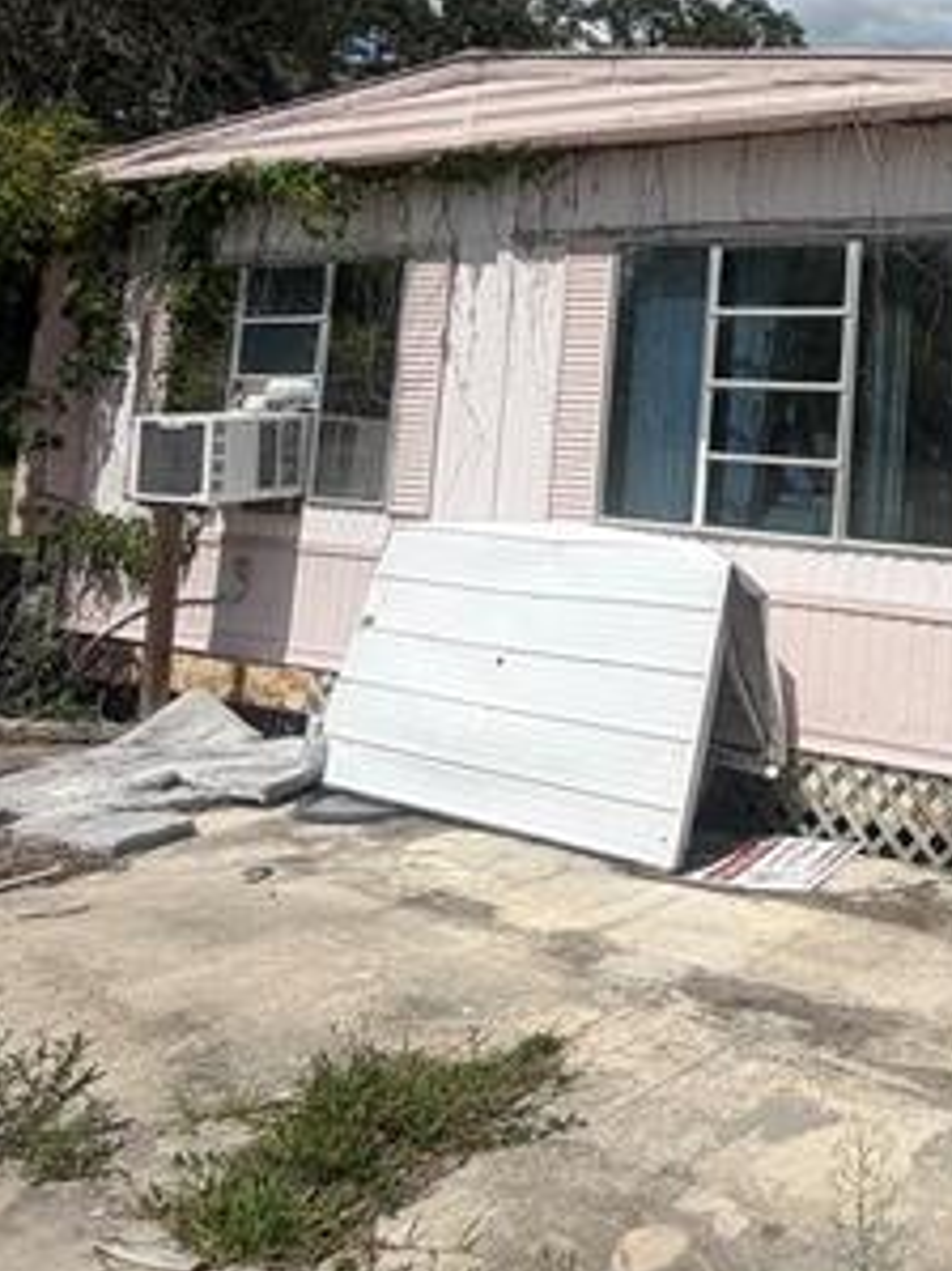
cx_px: 1075
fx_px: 1321
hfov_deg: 33.8
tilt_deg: +8.0
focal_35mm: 36
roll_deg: -1.4
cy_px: 264
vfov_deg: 48.6
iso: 20
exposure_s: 1/1572
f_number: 2.2
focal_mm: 2.22
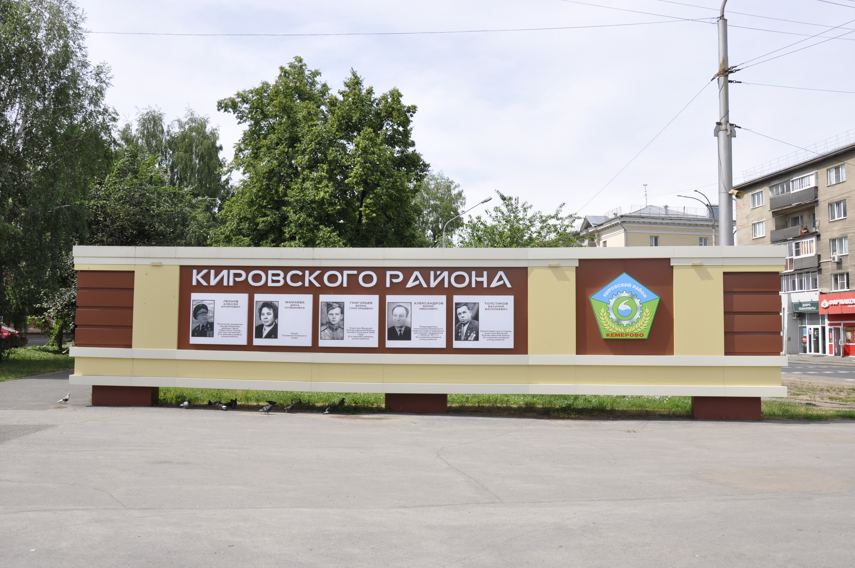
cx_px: 428
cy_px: 284
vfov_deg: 47.8
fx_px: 640
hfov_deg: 67.4
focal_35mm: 27
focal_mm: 18
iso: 200
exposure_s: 1/400
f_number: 10
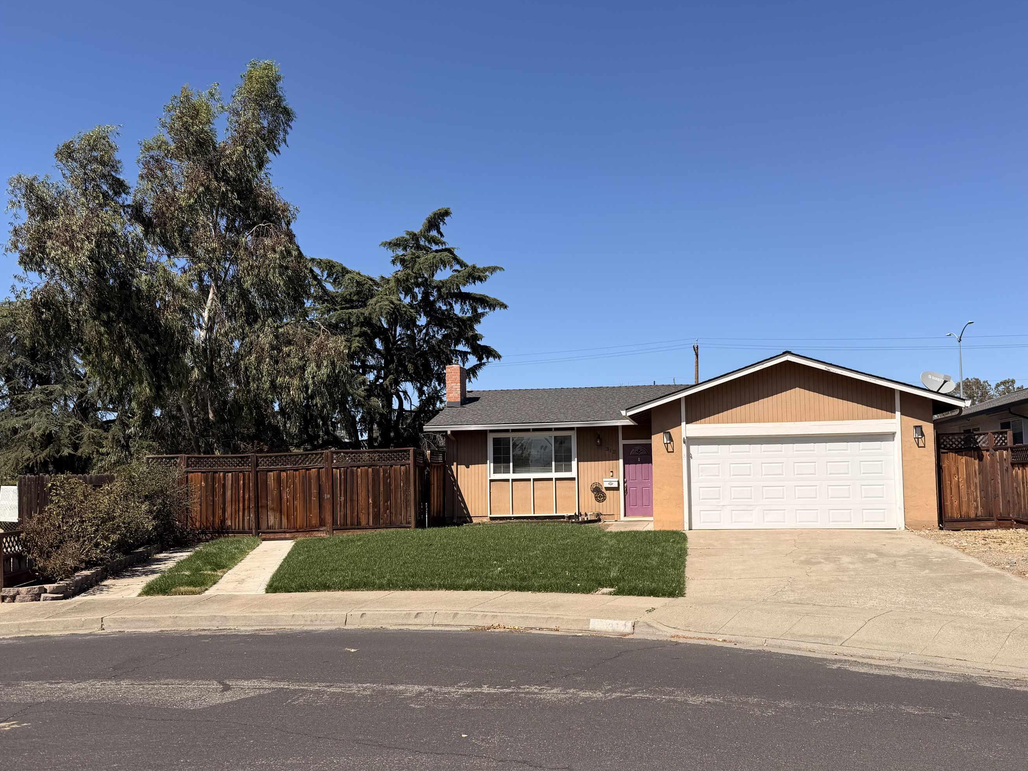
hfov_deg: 63.1
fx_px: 832
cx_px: 597
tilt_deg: +3.7
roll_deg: +0.8
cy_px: 413
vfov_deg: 49.7
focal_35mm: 28
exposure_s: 1/5714
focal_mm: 6.76
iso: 80
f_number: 1.78
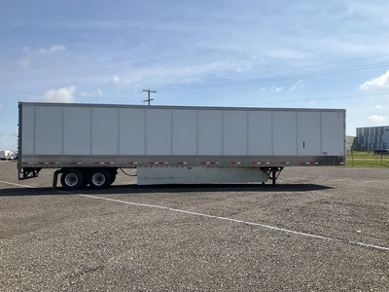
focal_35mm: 29
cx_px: 194
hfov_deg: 61.7
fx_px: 326
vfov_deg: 48.2
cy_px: 146
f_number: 1.8
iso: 25
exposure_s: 1/2667
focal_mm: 3
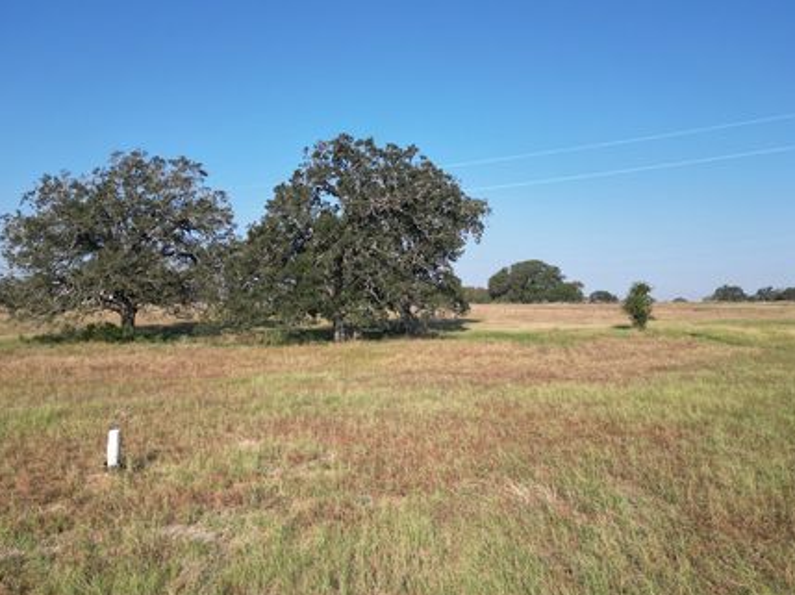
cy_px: 281
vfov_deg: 49.7
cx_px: 389
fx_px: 643
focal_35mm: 28
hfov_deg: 63.5
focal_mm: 6.72
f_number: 1.7
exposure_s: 1/2500
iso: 100
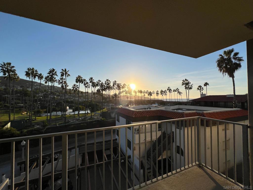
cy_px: 95
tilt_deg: +2.6
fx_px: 95
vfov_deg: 89.9
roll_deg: -2.2
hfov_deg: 106.2
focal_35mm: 13
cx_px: 126
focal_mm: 1.57
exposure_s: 1/3534
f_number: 1.8
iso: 32
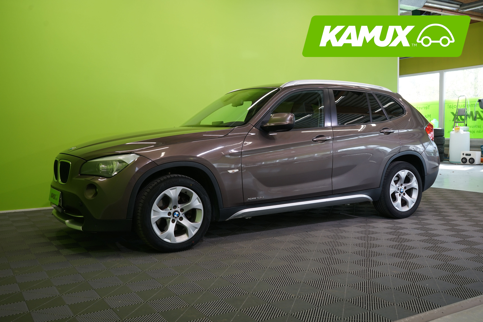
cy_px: 161
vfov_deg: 37.9
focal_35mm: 35
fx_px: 470
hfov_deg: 54.4
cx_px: 242
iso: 400
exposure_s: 1/40
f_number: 6.3
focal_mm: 35
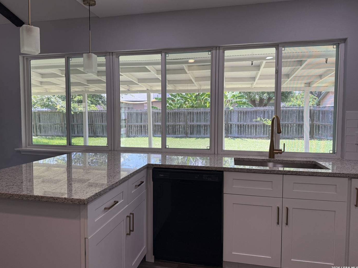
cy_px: 131
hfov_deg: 69.4
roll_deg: +0.0
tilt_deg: -2.6
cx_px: 172
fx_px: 259
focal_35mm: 25
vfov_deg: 54.9
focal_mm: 6.76
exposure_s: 1/280
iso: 100
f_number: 1.78
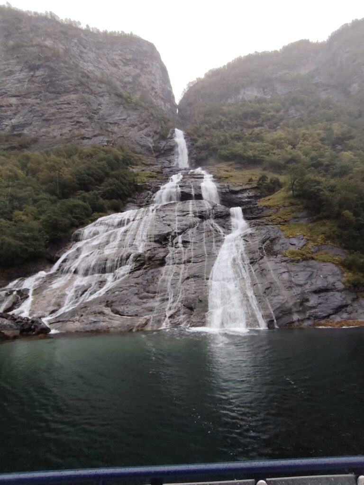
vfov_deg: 94.5
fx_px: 224
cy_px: 242
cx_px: 182
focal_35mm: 16
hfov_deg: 78.1
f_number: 2.2
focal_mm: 1.42
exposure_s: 1/100
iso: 107
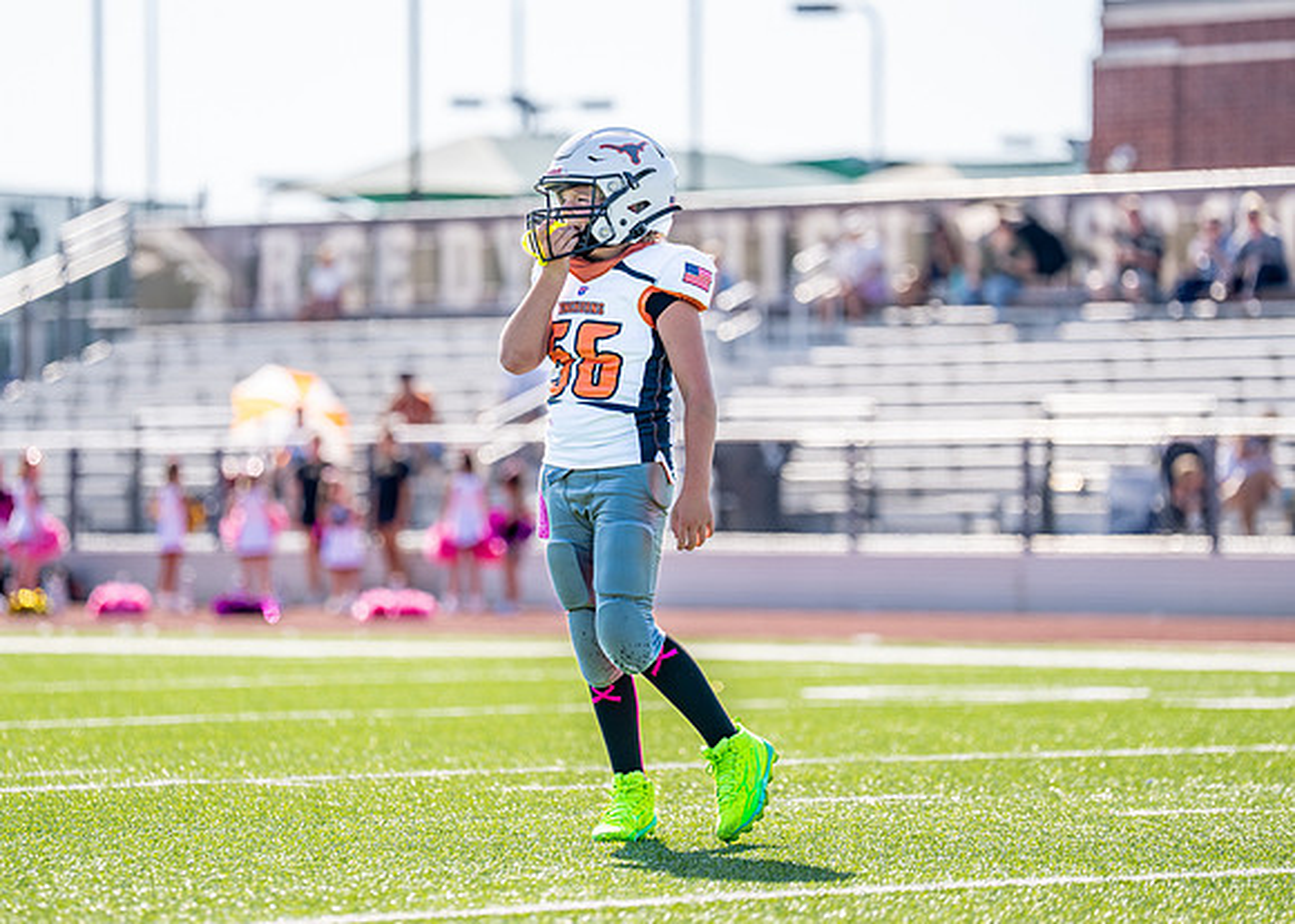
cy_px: 426
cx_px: 582
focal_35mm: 182
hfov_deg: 11.1
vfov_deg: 7.9
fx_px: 6688
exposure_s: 1/1250
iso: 100
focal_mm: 155
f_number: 2.8
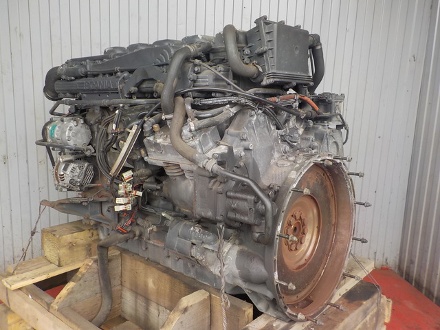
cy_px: 165
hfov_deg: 60.0
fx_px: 381
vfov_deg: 46.8
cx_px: 220
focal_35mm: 30
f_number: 3.3
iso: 125
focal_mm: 4.1
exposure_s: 1/40
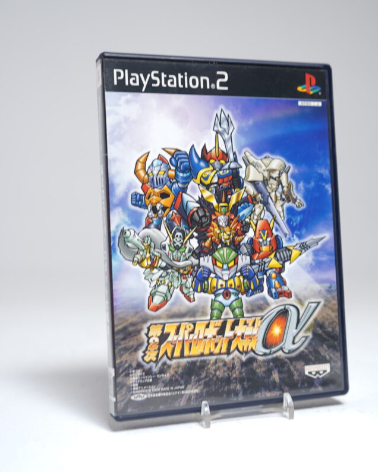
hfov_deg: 29.6
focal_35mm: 51
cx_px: 228
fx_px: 713
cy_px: 236
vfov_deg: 36.7
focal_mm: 36
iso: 64
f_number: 4
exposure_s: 1/5
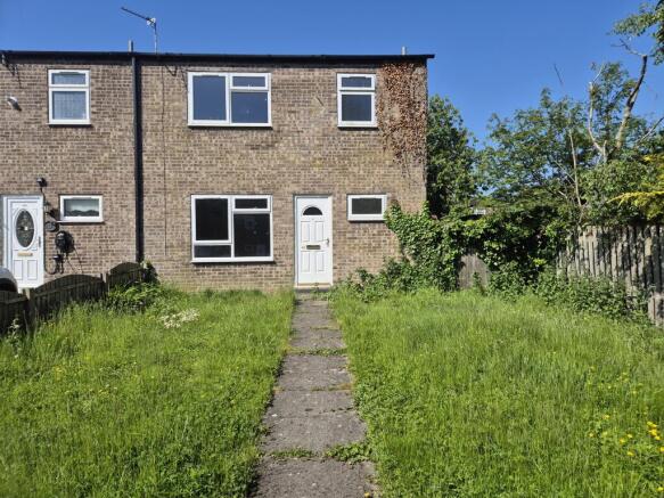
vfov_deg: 58.9
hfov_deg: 73.9
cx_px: 332
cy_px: 249
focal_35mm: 23
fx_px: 441
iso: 25
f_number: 1.8
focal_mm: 5.4
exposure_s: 1/2272
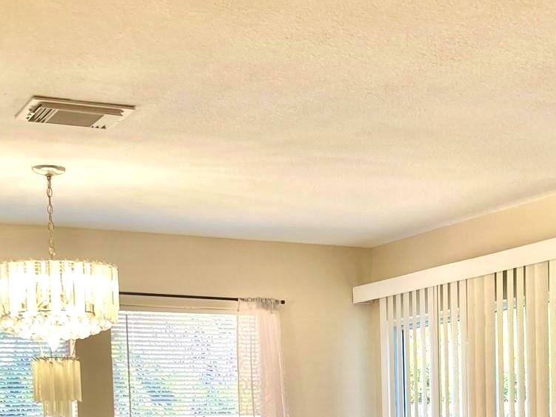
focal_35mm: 76
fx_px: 1221
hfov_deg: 25.6
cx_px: 355
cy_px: 486
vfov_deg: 18.5
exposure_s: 1/120
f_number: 1.8
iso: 40
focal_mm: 3.99
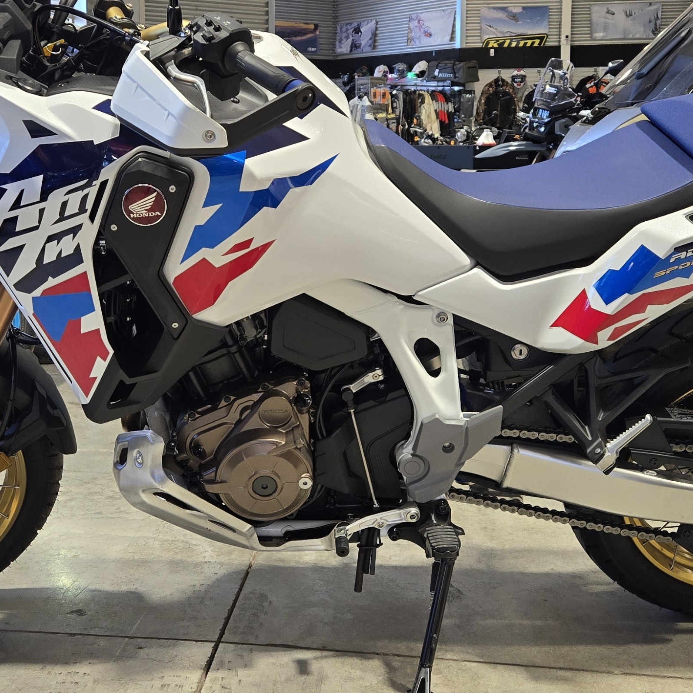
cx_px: 274
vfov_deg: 33.2
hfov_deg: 33.3
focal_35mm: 51
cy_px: 263
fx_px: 1155
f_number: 1.8
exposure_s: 1/120
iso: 80
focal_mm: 5.4
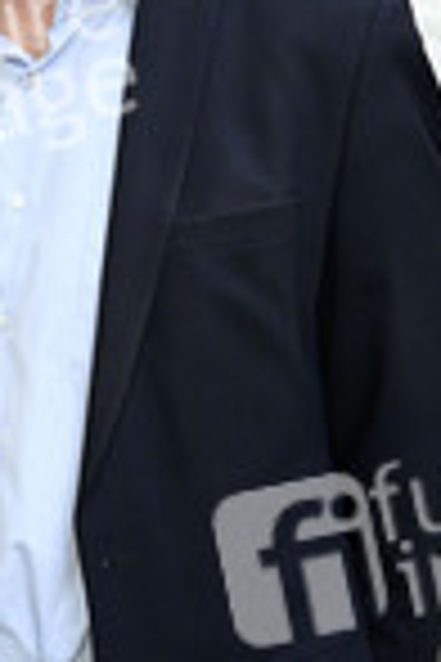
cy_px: 315
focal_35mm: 128
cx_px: 36
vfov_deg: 16.0
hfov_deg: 10.6
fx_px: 2352
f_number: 7.1
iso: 2500
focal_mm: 47
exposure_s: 1/200
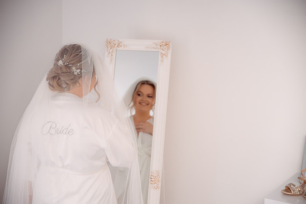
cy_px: 102
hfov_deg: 28.8
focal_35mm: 70
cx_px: 153
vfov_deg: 19.5
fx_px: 595
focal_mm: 70
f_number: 2.8
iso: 800
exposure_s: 1/200
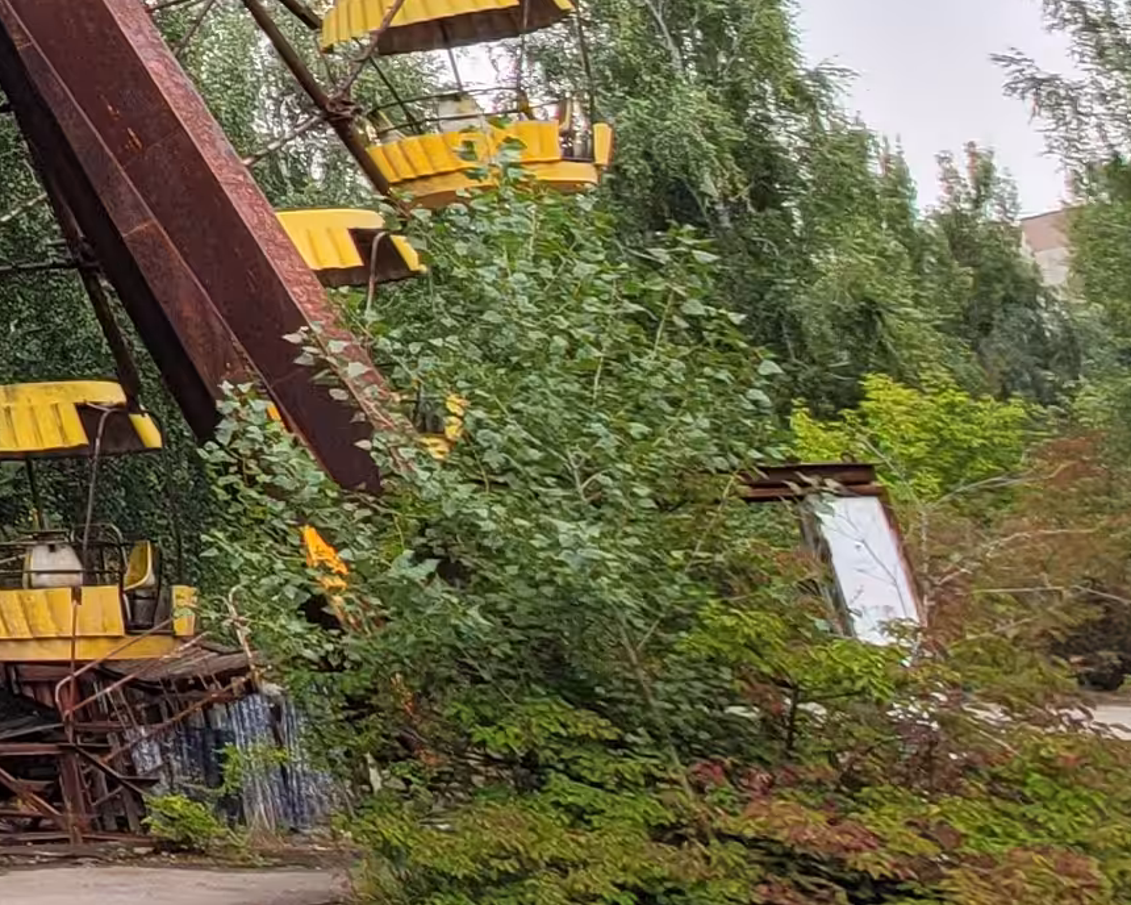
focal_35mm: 59
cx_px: -1314
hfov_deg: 17.4
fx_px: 1975
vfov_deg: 23.8
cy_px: -147
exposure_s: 1/158
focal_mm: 2.2
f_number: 2.2
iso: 64
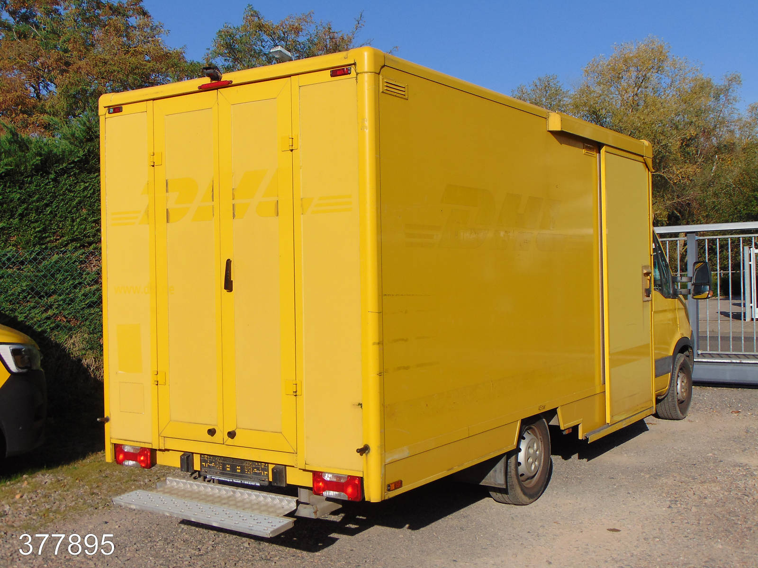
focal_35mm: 42
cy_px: 284
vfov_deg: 34.3
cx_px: 379
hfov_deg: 44.8
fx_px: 920
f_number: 8.7
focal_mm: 7.6
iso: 80
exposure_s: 1/320
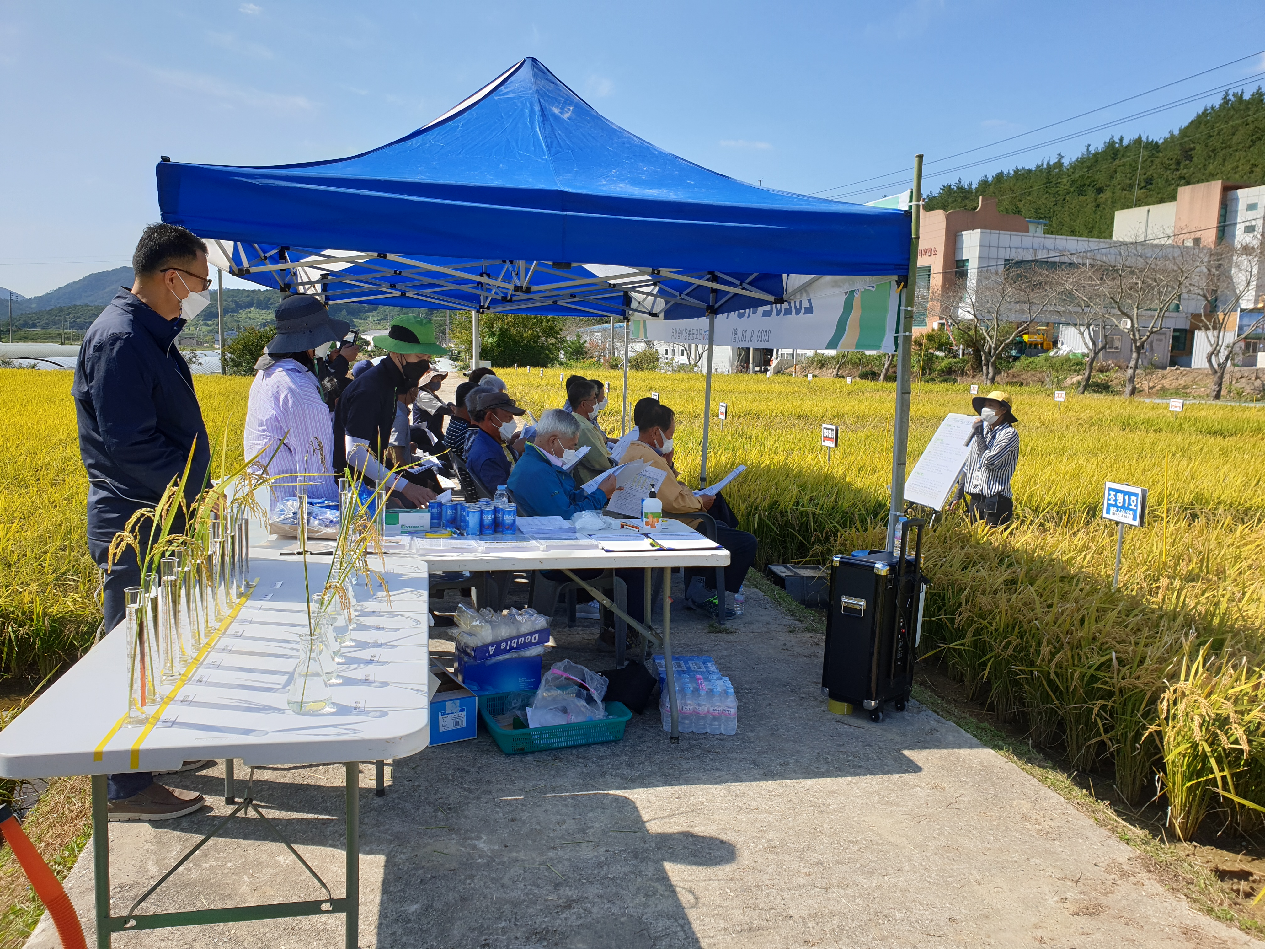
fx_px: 950
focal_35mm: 26
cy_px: 474
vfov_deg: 53.1
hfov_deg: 67.3
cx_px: 632
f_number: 2.4
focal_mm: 4.3
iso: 50
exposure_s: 1/1399
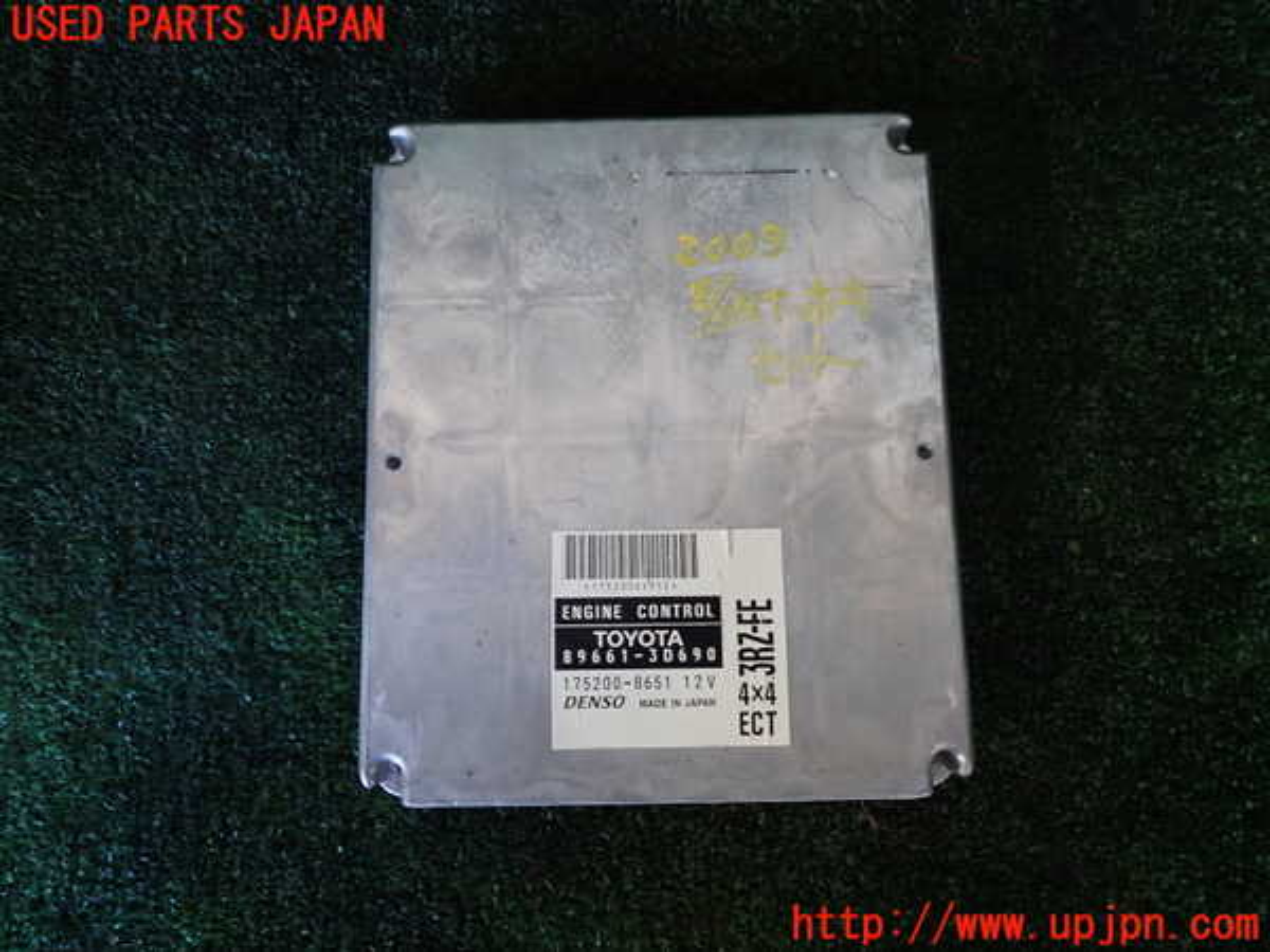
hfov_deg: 69.4
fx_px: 917
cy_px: 476
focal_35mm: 25
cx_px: 635
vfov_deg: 54.9
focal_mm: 4.5
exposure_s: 1/60
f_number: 2
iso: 160
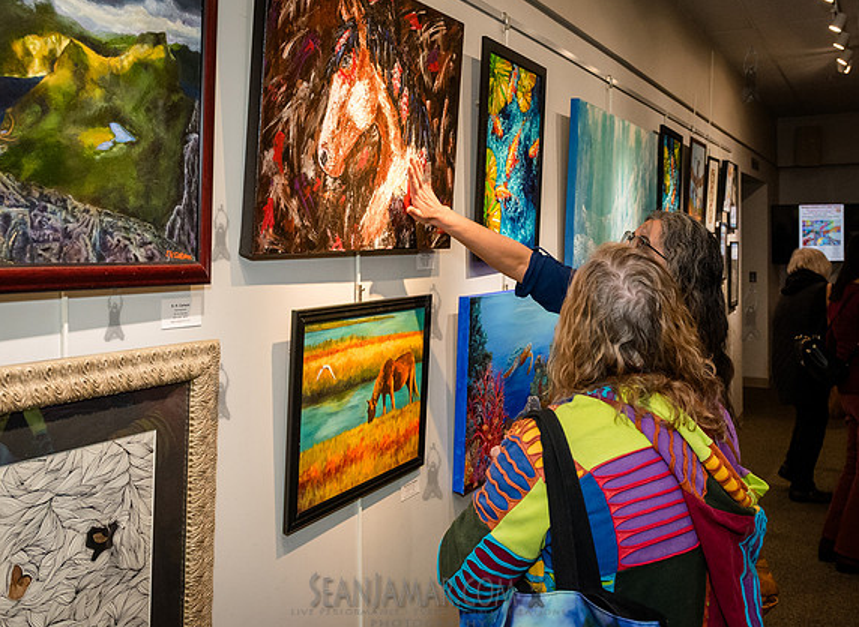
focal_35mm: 32
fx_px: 787
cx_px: 441
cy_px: 253
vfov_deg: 43.3
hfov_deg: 57.2
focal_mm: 24
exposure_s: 1/250
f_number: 4.5
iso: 4000
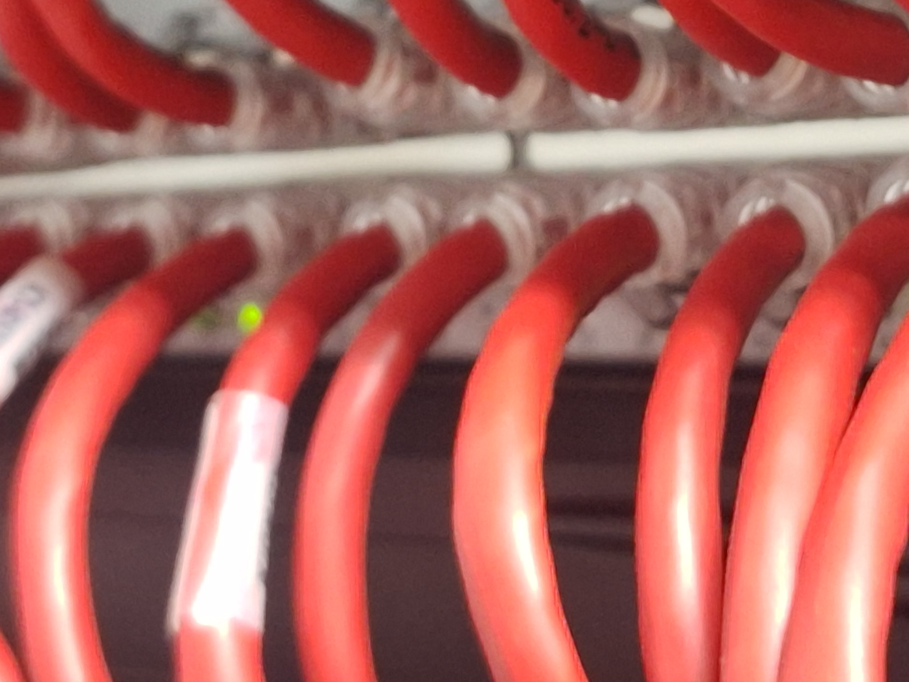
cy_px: -133
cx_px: 562
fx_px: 2547
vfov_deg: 14.7
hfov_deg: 20.2
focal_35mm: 97
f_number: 1.8
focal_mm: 5.54
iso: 800
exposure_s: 1/20
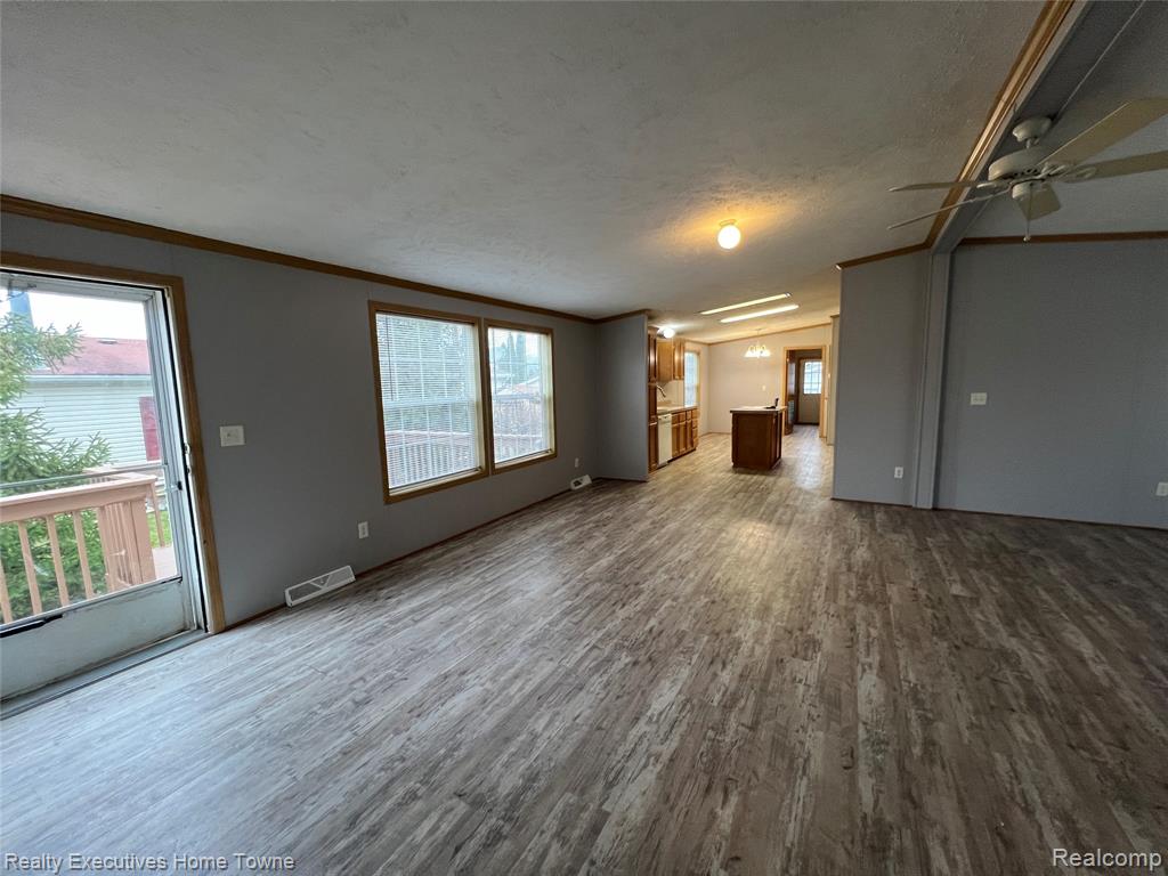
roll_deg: +1.9
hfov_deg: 106.2
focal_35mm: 13
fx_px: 439
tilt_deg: -8.3
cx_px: 584
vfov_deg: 89.9
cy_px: 438
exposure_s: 1/120
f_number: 1.8
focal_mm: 1.57
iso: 250
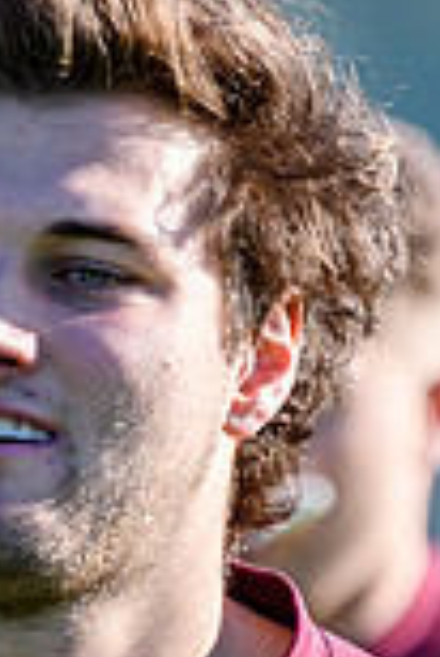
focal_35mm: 1277
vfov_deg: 1.6
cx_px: -36
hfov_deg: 1.1
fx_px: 23357
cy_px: 648
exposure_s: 1/2500
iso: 280
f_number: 2.8
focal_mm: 170
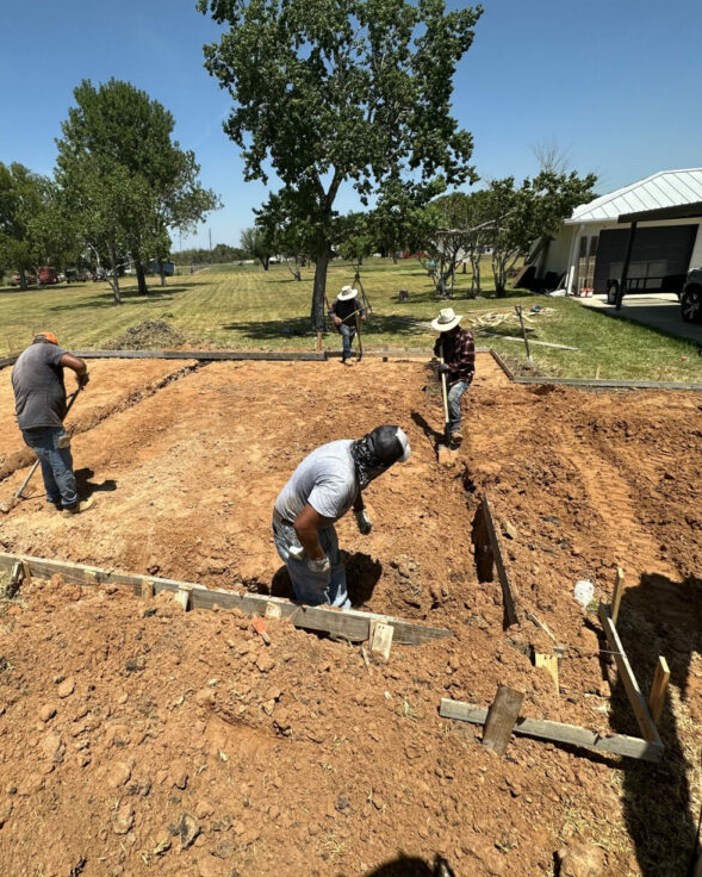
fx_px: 493
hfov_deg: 69.3
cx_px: 249
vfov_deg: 83.3
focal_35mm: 19
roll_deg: +3.0
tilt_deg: -18.9
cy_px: 431
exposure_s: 1/2257
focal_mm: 2.22
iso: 40
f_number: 2.2
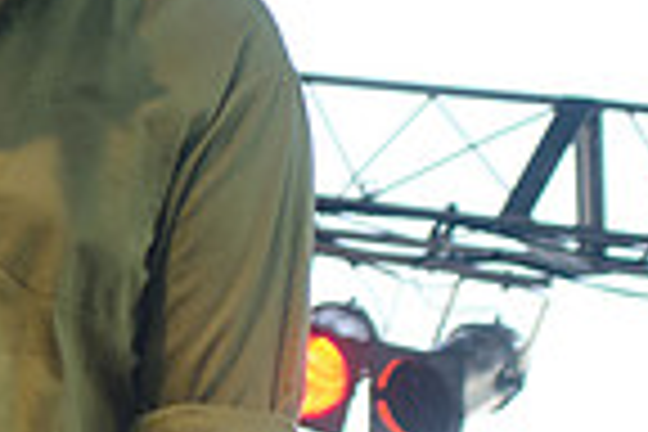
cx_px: -288
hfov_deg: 9.5
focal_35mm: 211
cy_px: 180
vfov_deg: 6.5
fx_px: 3798
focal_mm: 35
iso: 400
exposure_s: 1/200
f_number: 3.5
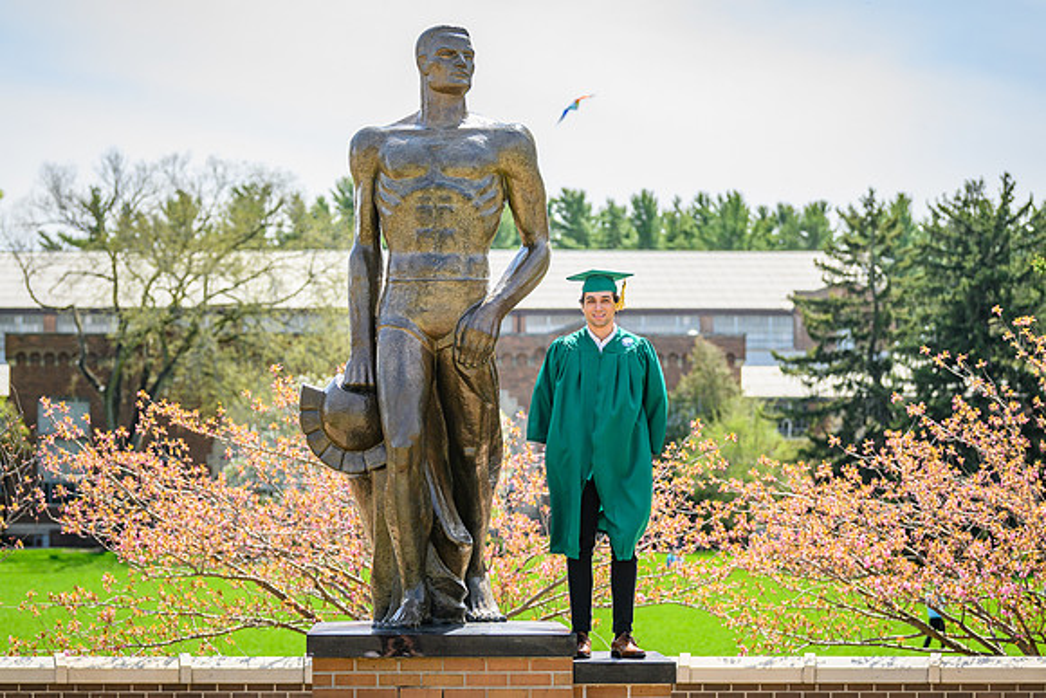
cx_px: 502
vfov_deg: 13.9
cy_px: 330
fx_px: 2857
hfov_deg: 20.7
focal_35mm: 98
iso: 400
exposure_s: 1/2500
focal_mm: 92
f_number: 4
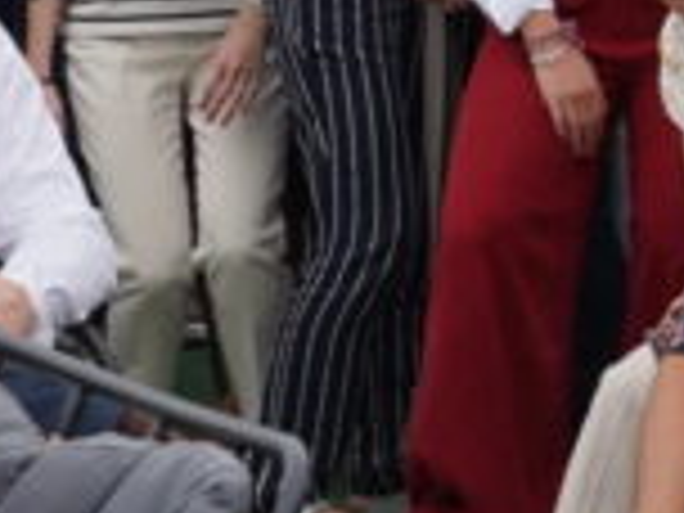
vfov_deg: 5.6
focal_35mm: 266
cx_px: 1233
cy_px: -92
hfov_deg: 7.2
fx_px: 5256
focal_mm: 41
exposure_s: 1/2500
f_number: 8
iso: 2000
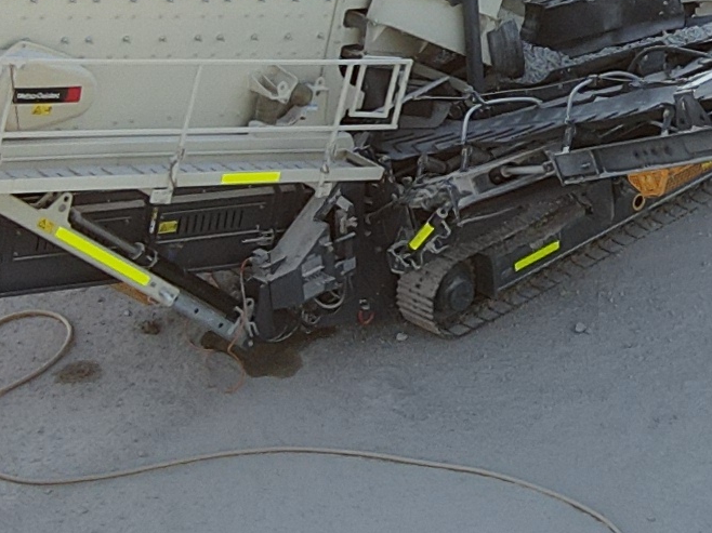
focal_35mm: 146
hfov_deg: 13.0
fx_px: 3002
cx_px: 965
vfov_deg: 10.1
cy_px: -3
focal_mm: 4.5
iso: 100
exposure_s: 1/50
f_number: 2.8
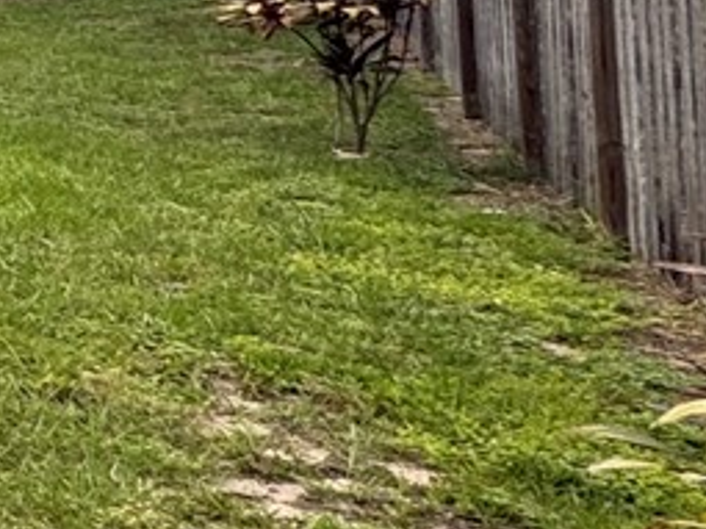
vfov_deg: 15.9
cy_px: -174
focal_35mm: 88
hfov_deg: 12.2
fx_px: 1794
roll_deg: -0.7
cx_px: -1307
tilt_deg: +3.4
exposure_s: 1/180
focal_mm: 2.22
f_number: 2.2
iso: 40
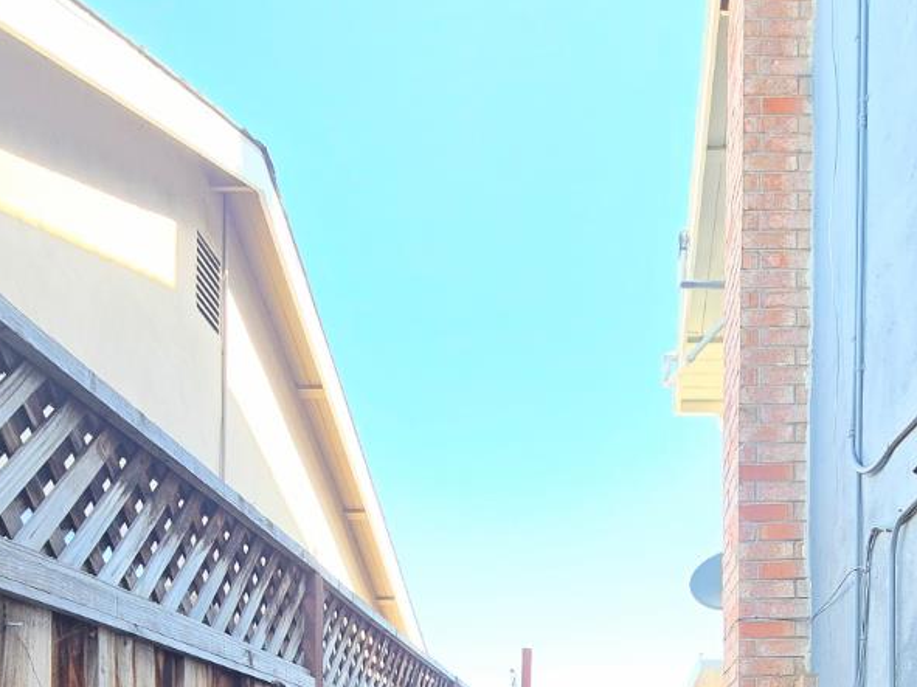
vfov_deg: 34.6
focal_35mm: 33
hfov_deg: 54.5
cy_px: 818
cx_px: 593
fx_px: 874
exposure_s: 1/120
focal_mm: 2.2
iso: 64
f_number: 2.2
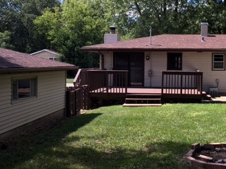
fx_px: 353
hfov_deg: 35.1
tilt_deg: -0.2
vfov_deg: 27.0
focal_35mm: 54
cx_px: 156
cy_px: 66
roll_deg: -0.4
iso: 25
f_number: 2.2
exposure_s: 1/530
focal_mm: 4.15
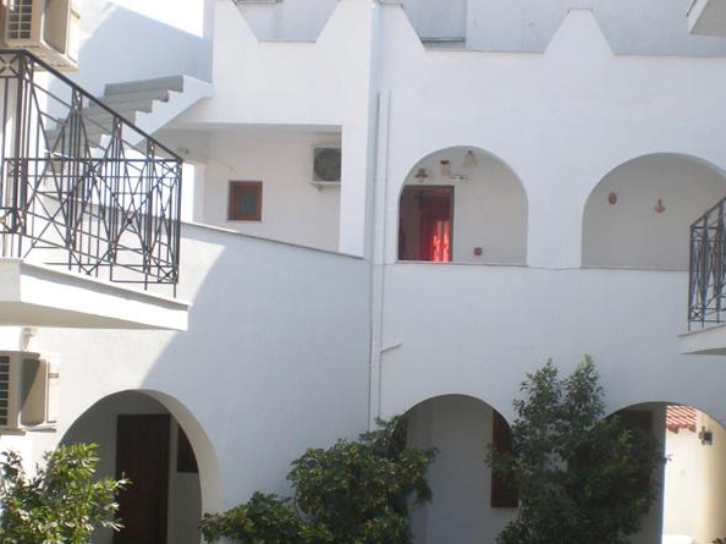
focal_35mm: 59
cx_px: 390
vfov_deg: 24.6
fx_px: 1237
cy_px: 373
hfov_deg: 32.7
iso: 64
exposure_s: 1/200
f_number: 4.6
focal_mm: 6.3
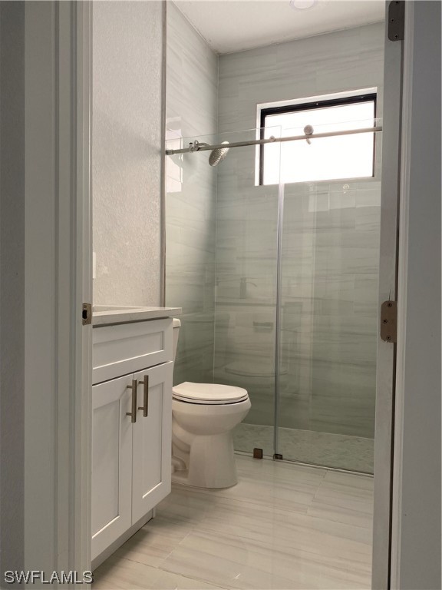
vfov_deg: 67.3
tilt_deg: -0.2
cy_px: 295
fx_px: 443
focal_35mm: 26
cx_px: 221
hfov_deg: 53.1
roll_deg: -2.5
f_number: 1.8
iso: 50
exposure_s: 1/122
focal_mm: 4.25
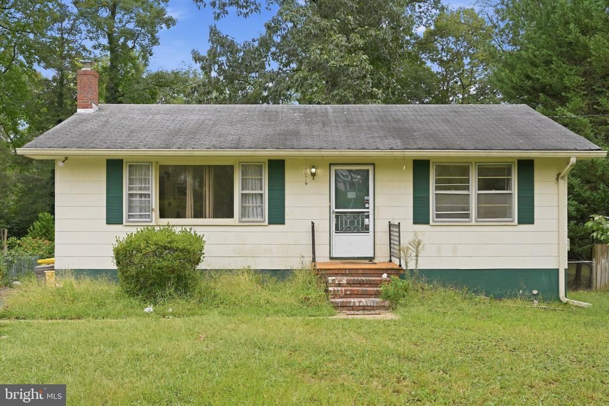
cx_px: 304
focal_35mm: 35
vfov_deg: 37.9
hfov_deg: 54.4
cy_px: 203
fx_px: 592
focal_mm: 35
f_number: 8
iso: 200
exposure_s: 1/125
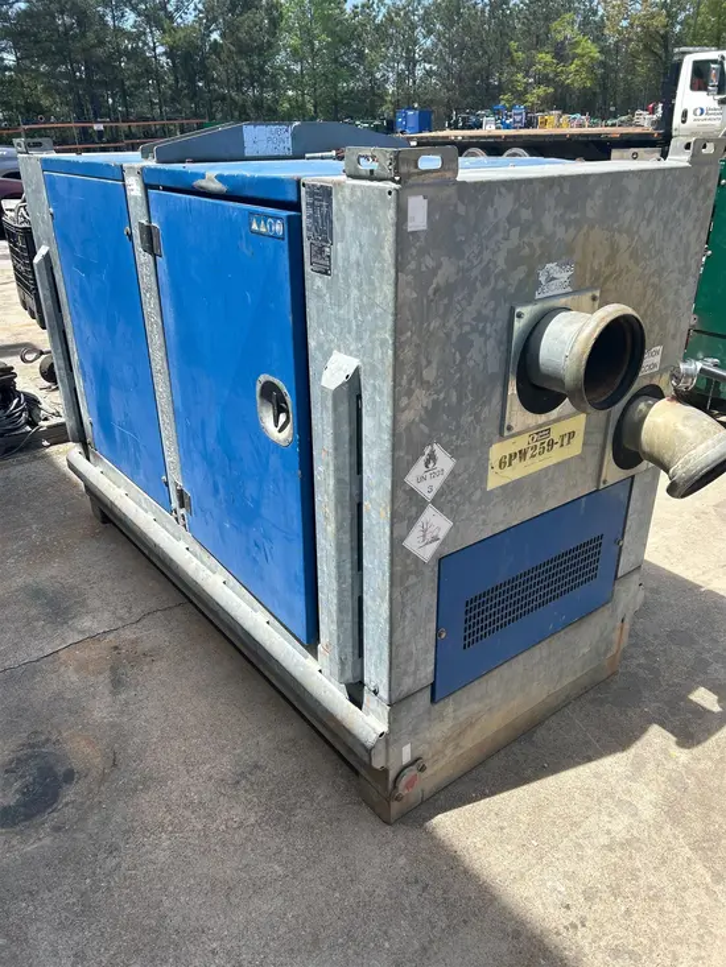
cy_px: 484
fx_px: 727
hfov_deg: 53.1
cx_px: 363
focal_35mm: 26
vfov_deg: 67.3
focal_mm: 5.7
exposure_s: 1/2252
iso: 50
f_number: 1.5
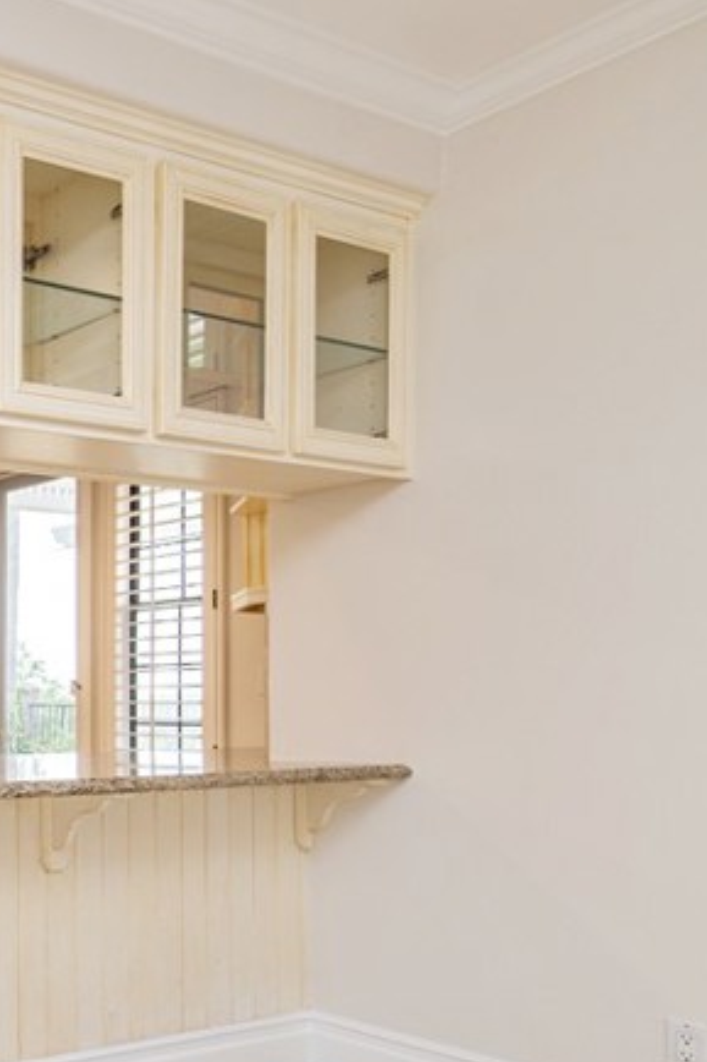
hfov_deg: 26.3
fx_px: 973
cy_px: 711
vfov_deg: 56.0
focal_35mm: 33
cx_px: -401
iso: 200
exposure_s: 1/80
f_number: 4.5
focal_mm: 14
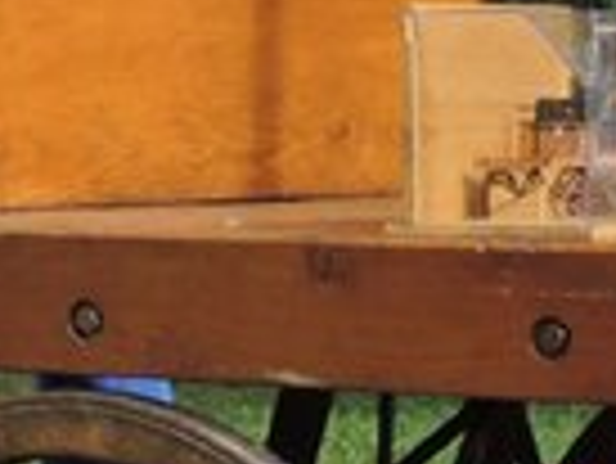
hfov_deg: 7.7
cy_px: 595
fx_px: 4471
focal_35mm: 251
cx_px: -400
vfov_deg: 5.9
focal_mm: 7.6
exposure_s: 1/250
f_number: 3.4
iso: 80
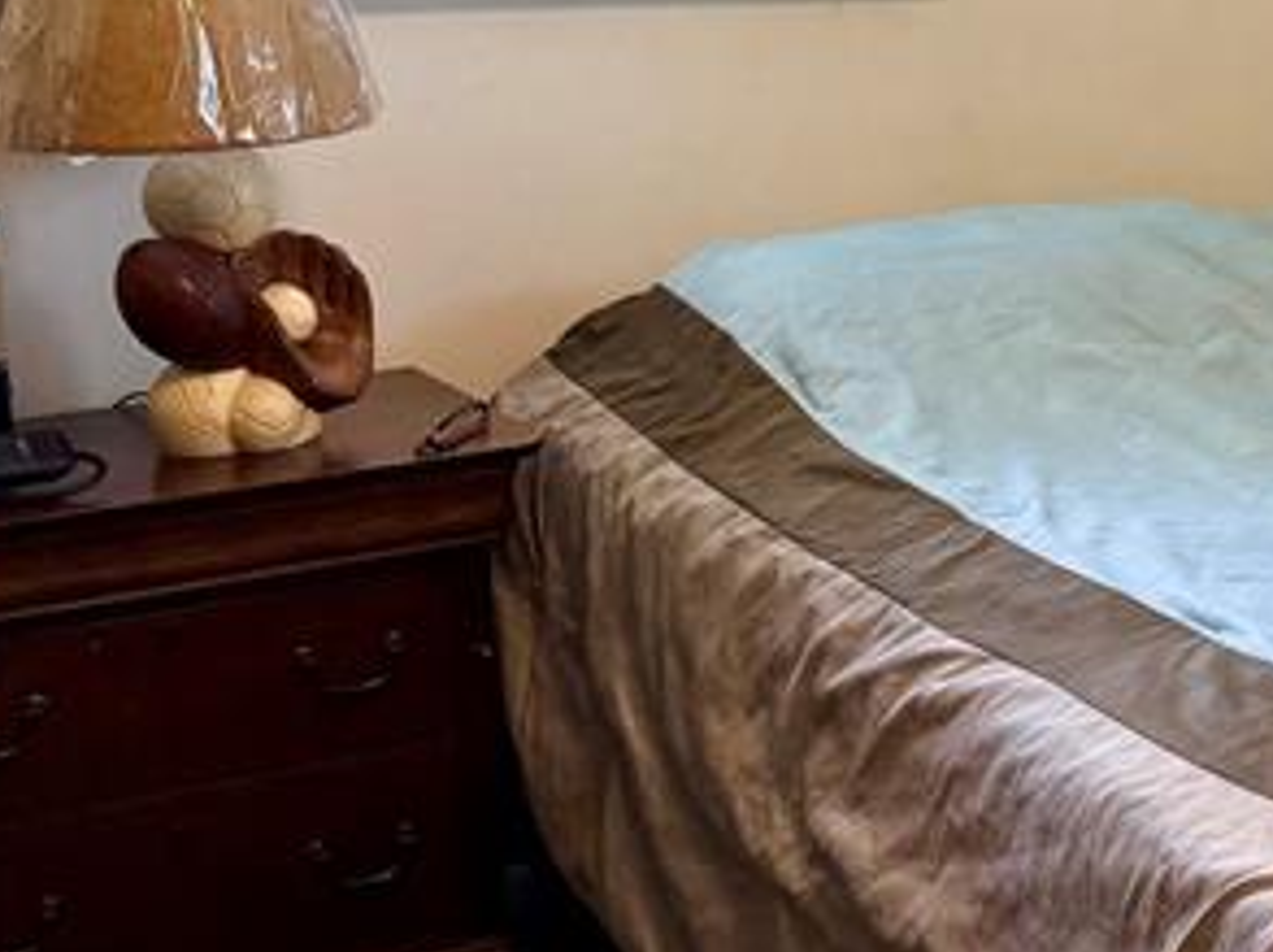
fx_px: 3085
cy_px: 65
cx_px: 1469
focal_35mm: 84
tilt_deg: -8.6
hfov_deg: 21.8
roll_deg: -0.5
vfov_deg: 17.2
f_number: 1.78
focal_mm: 6.76
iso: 200
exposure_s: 1/120
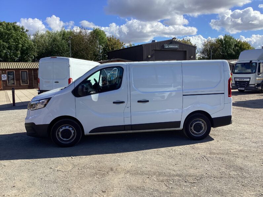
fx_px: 236
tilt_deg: -5.8
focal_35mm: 31
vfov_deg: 45.4
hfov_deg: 58.4
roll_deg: +1.3
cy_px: 98
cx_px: 132
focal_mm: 3.3
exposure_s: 1/1018
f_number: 2.4
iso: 25
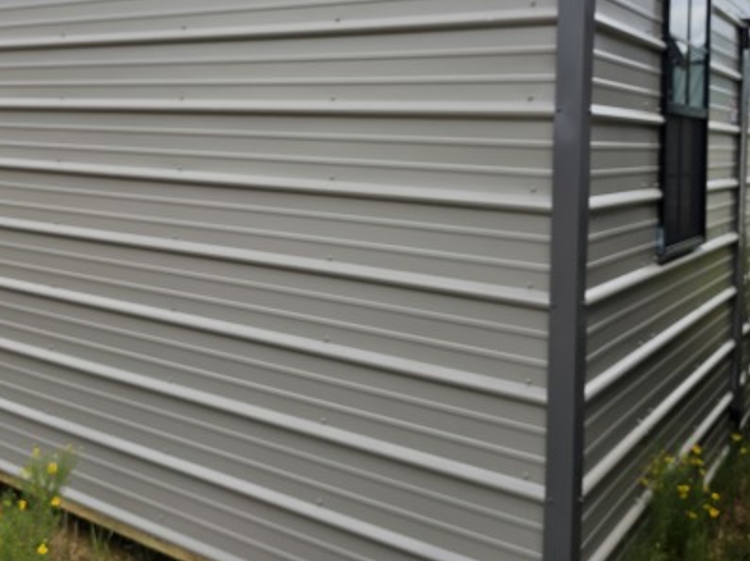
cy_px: 132
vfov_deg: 37.6
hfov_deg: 50.1
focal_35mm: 37
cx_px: 347
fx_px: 801
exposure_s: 1/5955
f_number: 1.4
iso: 64
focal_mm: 6.5
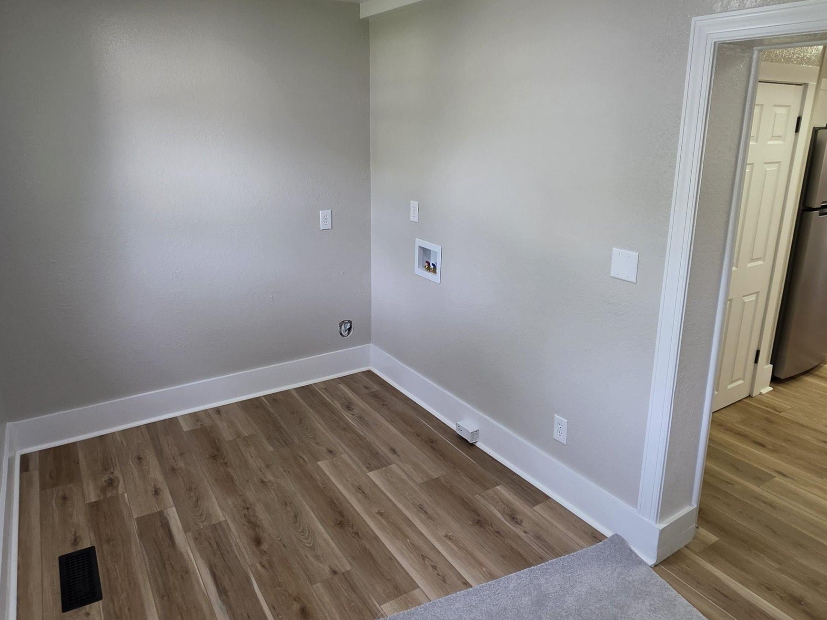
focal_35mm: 23
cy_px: 280
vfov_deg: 58.8
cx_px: 404
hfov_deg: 73.9
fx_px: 549
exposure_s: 1/120
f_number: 1.9
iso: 125
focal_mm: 2.2
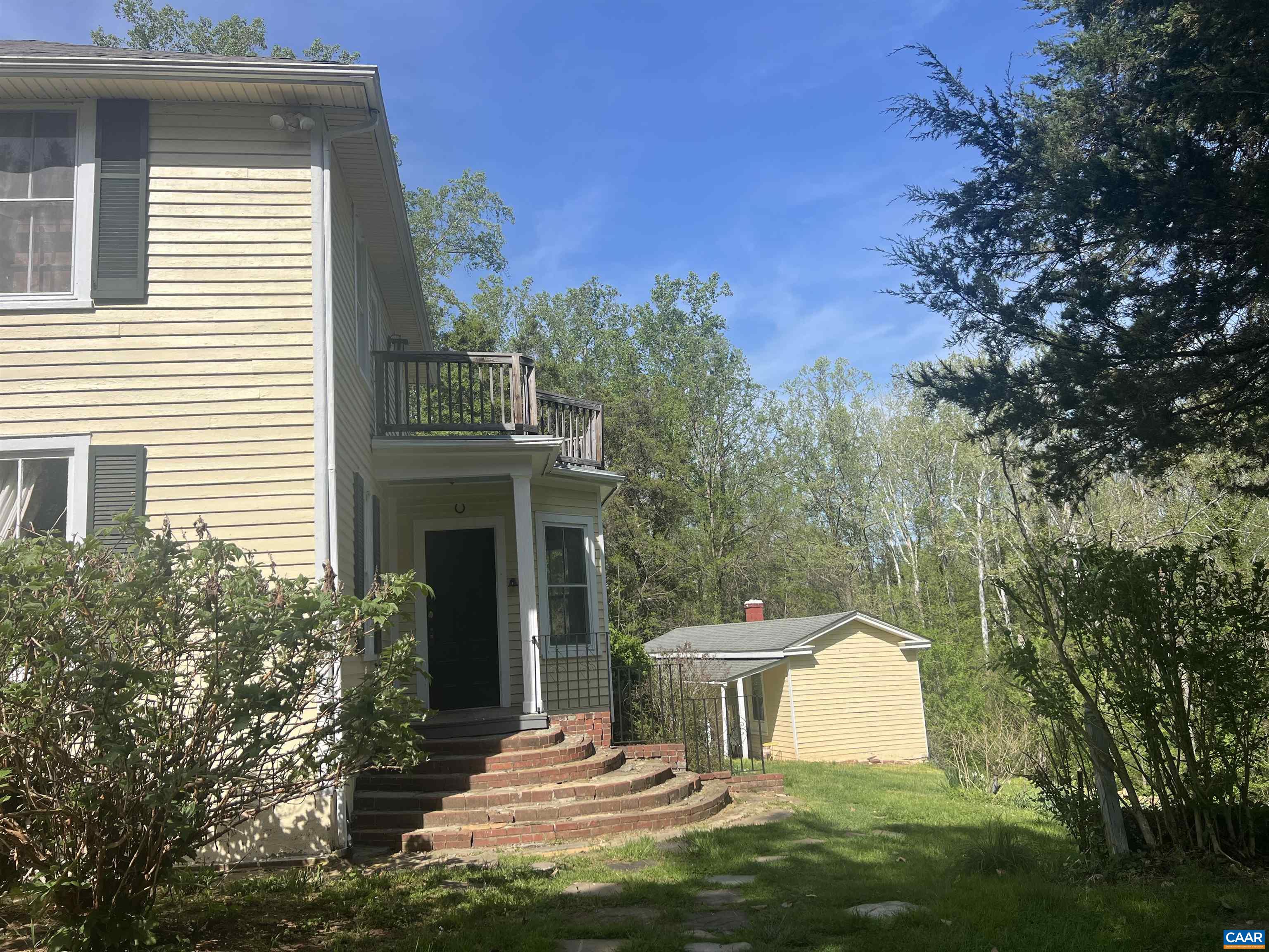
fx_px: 953
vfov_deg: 53.1
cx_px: 634
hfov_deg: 67.3
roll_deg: +3.8
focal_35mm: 26
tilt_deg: +9.2
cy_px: 476
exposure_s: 1/4274
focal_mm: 5.7
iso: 50
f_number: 1.5
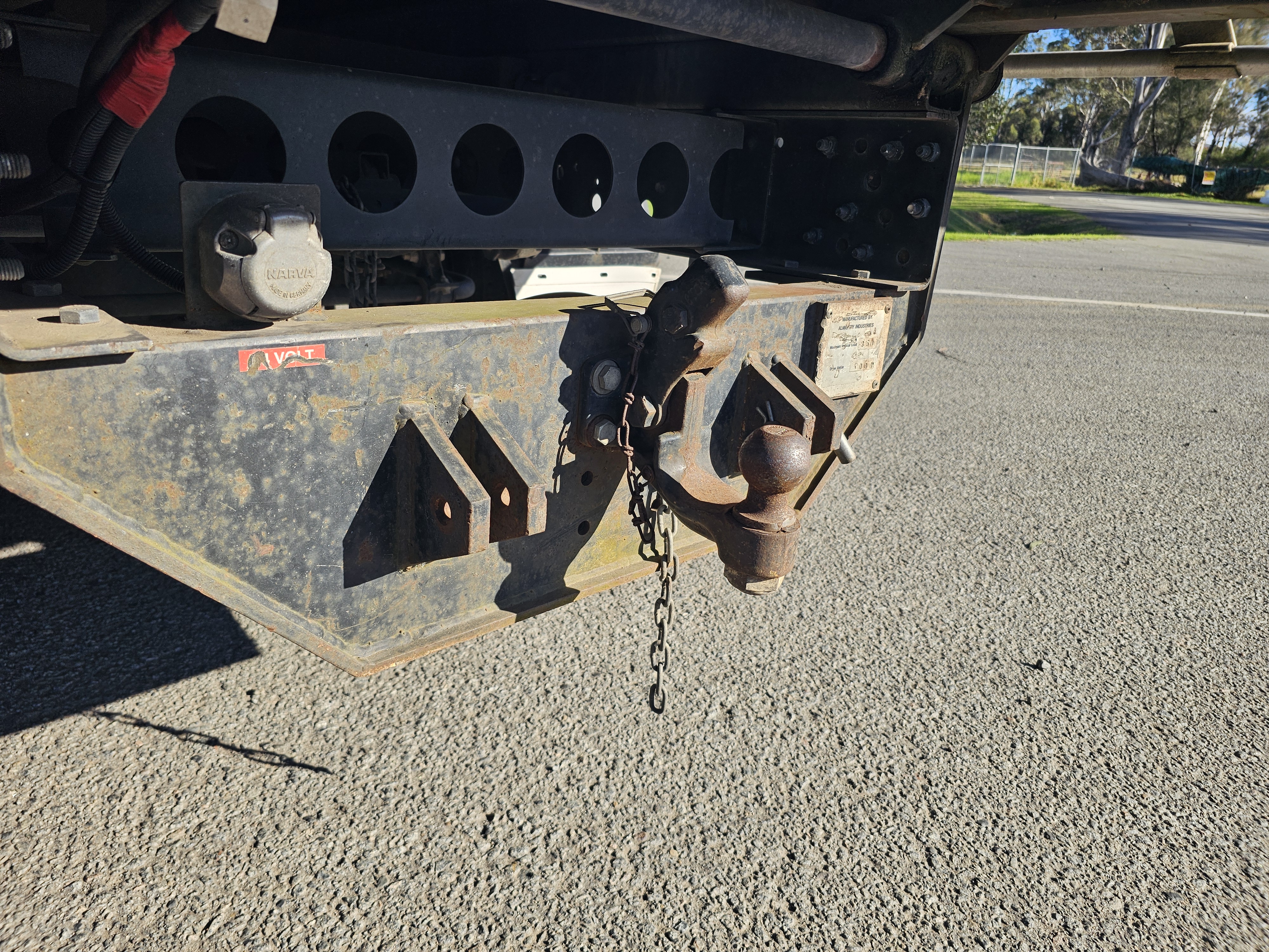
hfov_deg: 73.9
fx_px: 843
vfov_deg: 58.9
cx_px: 634
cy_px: 476
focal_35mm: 23
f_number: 1.7
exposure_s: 1/294
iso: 10
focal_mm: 6.3
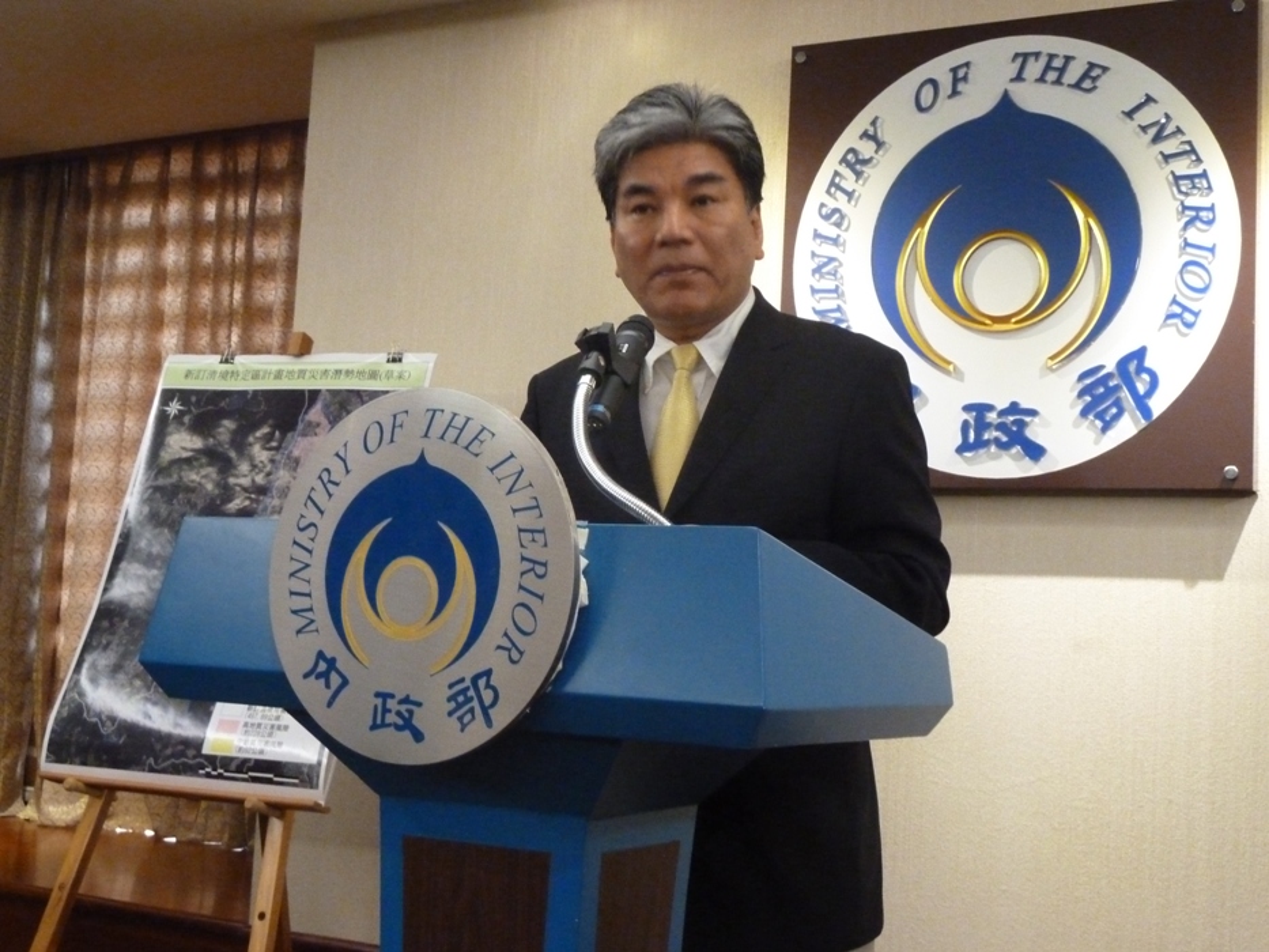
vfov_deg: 32.9
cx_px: 634
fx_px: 1613
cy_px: 476
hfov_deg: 42.9
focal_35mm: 44
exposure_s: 1/20
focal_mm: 7.3
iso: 800
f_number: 3.7
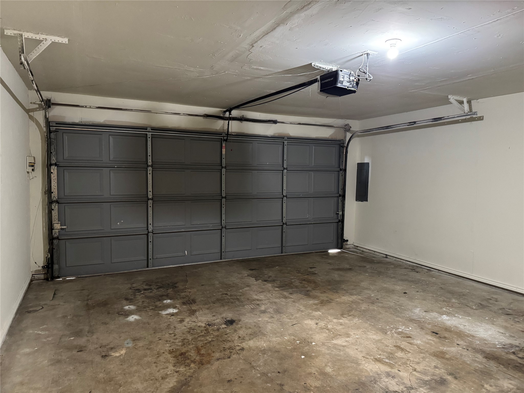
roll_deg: -0.8
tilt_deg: -3.1
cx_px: 262
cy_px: 196
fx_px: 363
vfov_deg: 56.8
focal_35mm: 24
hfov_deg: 71.6
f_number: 1.78
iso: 800
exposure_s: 1/40
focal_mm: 6.76
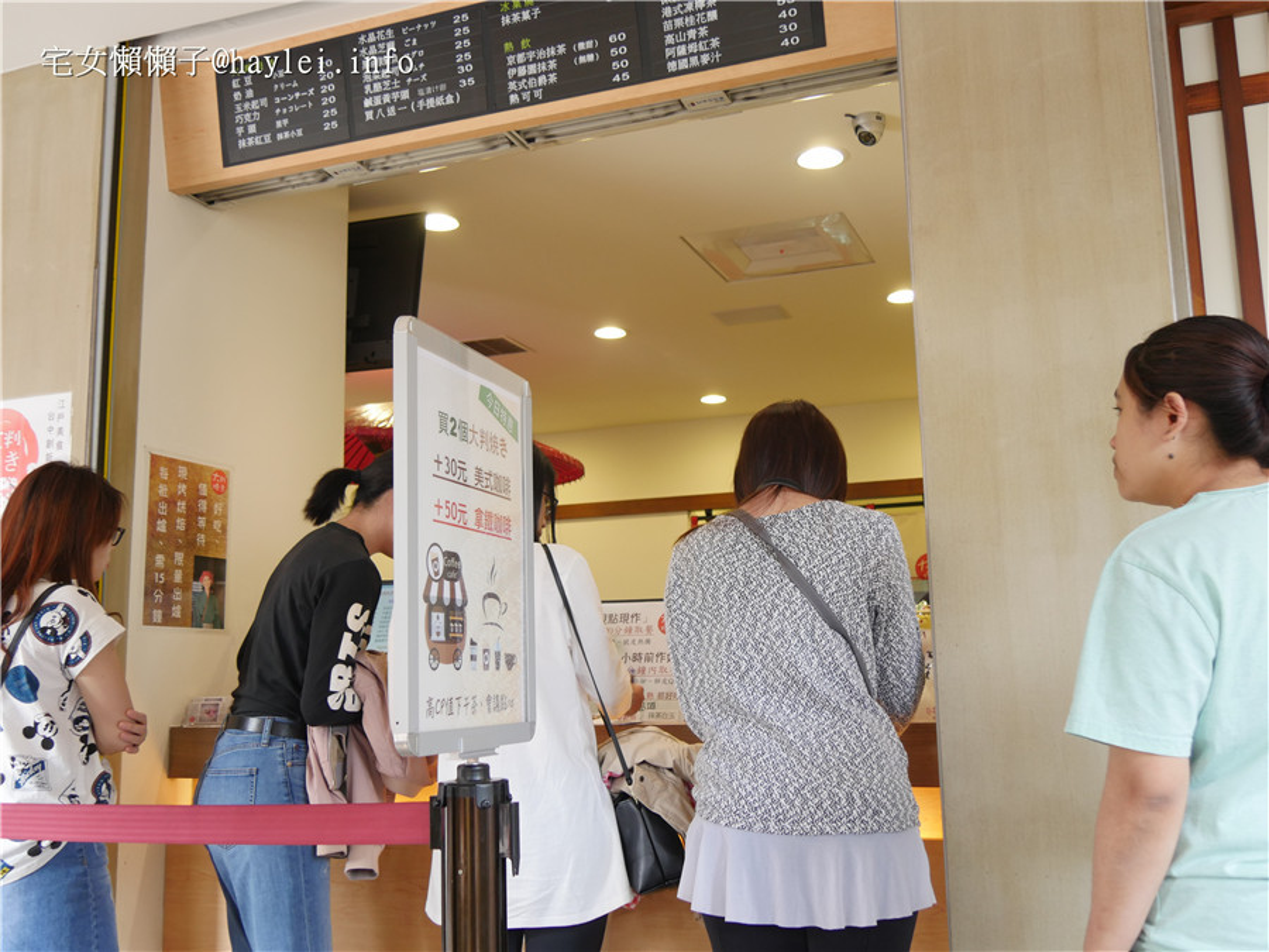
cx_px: 634
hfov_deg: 54.0
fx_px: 1246
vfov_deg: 41.8
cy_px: 476
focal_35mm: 34
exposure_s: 1/60
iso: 500
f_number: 3.7
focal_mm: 17
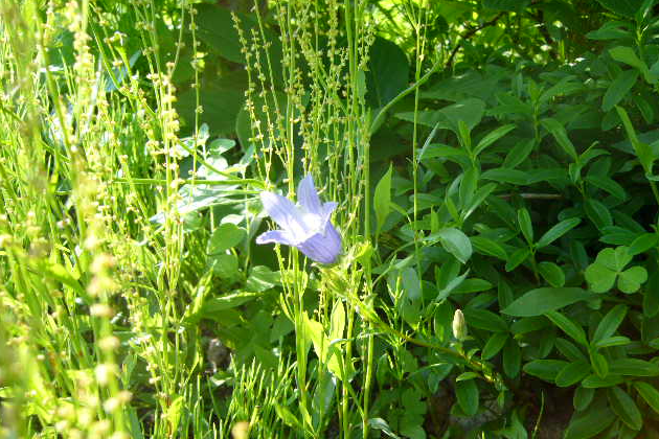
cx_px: 331
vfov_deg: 35.9
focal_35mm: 37
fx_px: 677
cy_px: 238
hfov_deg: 51.9
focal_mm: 5.8
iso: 80
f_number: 2.8
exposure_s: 1/125
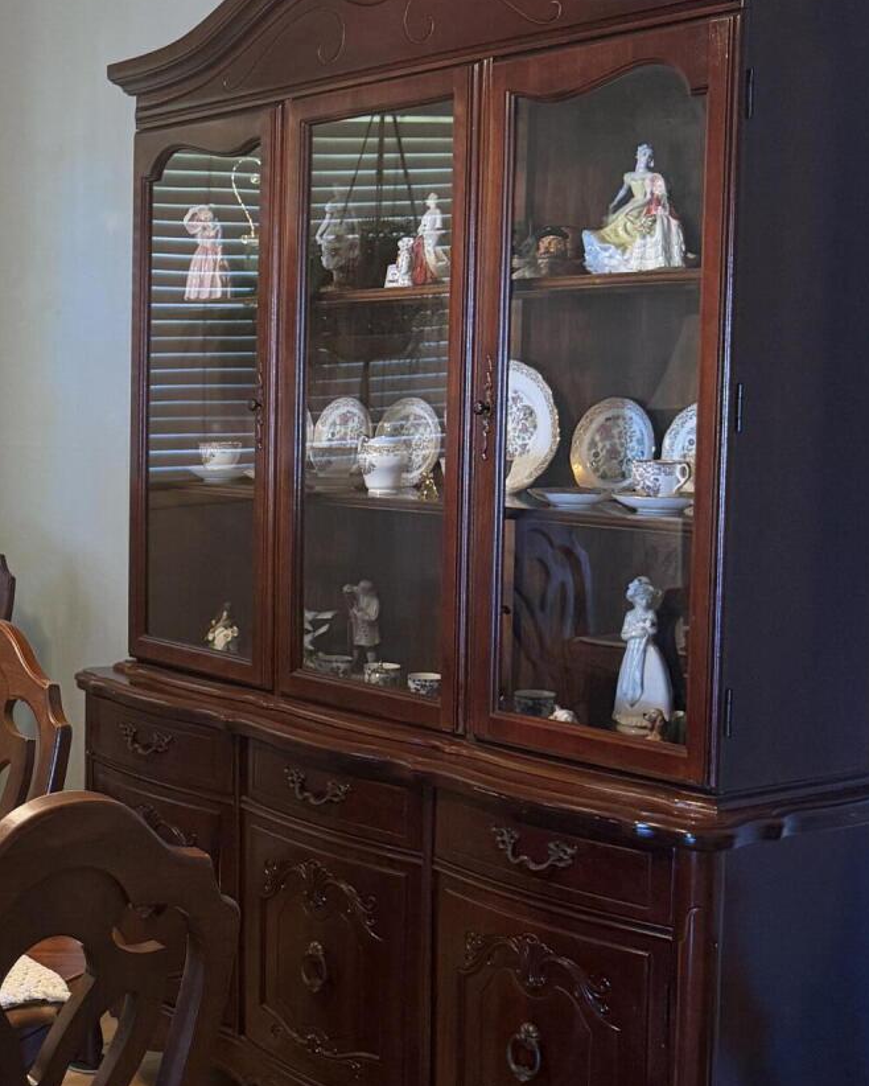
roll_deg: -0.5
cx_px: -110
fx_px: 1832
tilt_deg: -5.6
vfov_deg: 33.0
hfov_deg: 24.7
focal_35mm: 57
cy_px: 563
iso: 320
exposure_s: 1/60
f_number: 1.78
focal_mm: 6.76
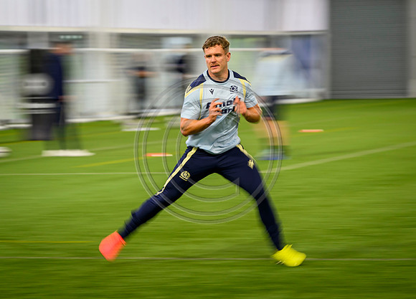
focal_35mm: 167
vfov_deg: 8.7
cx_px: 203
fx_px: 1975
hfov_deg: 12.0
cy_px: 105
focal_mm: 115
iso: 500
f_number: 5.6
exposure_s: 1/30
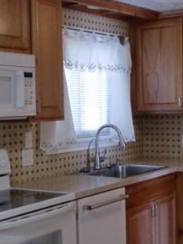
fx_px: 522
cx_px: 69
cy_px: 134
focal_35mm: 74
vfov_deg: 26.3
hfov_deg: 19.9
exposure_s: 1/60
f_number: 3.1
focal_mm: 6.3
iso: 250
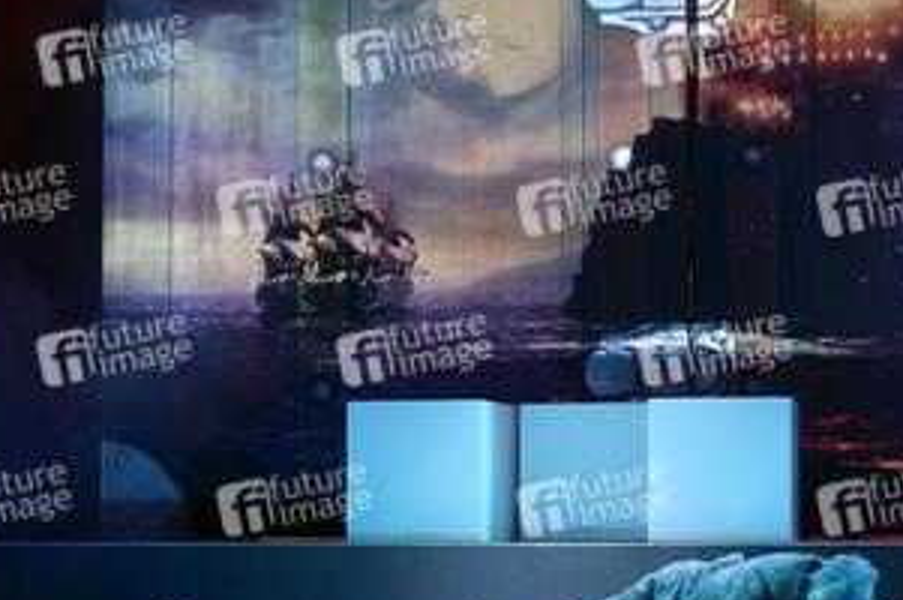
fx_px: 3007
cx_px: 634
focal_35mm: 120
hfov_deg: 17.0
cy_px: 276
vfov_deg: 11.4
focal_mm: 80
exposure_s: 1/30
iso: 1000
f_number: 5.6
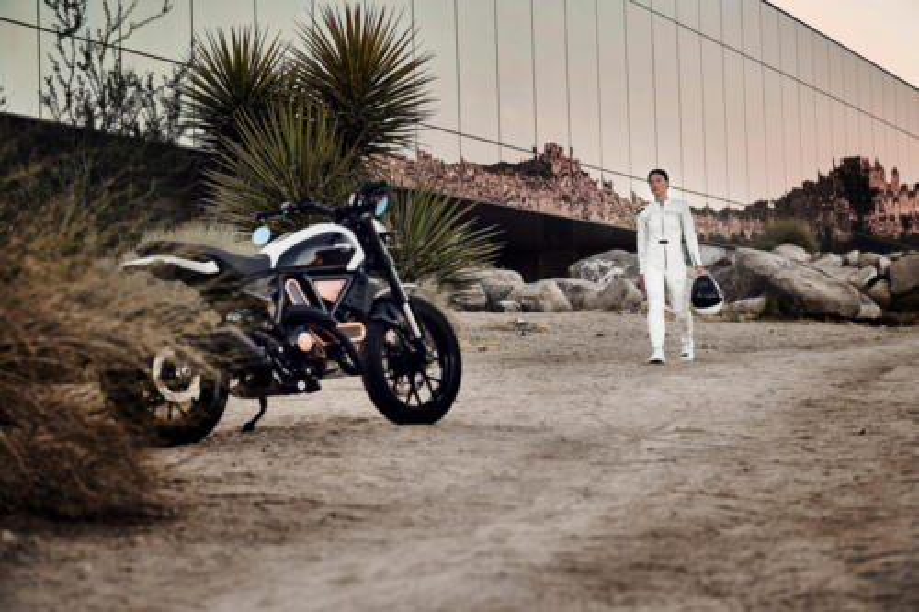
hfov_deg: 25.4
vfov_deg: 17.1
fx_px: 2041
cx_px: 460
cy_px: 306
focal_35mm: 80
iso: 64
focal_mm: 80
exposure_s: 1/102
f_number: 4
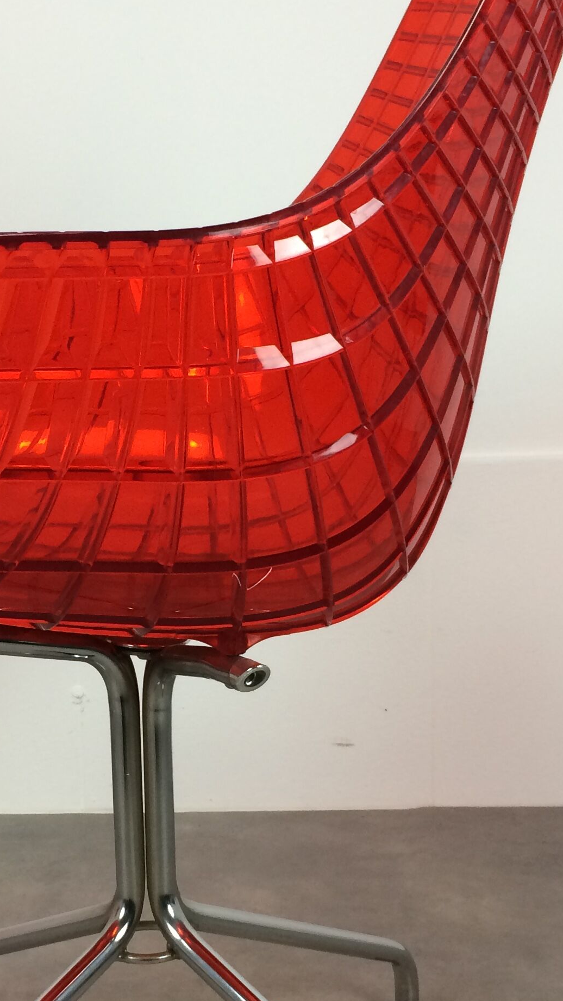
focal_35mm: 56
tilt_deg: -12.7
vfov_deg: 37.1
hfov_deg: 21.3
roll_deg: +3.0
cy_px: 598
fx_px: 1486
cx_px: 136
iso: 40
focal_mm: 4.15
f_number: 2.2
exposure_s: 1/33
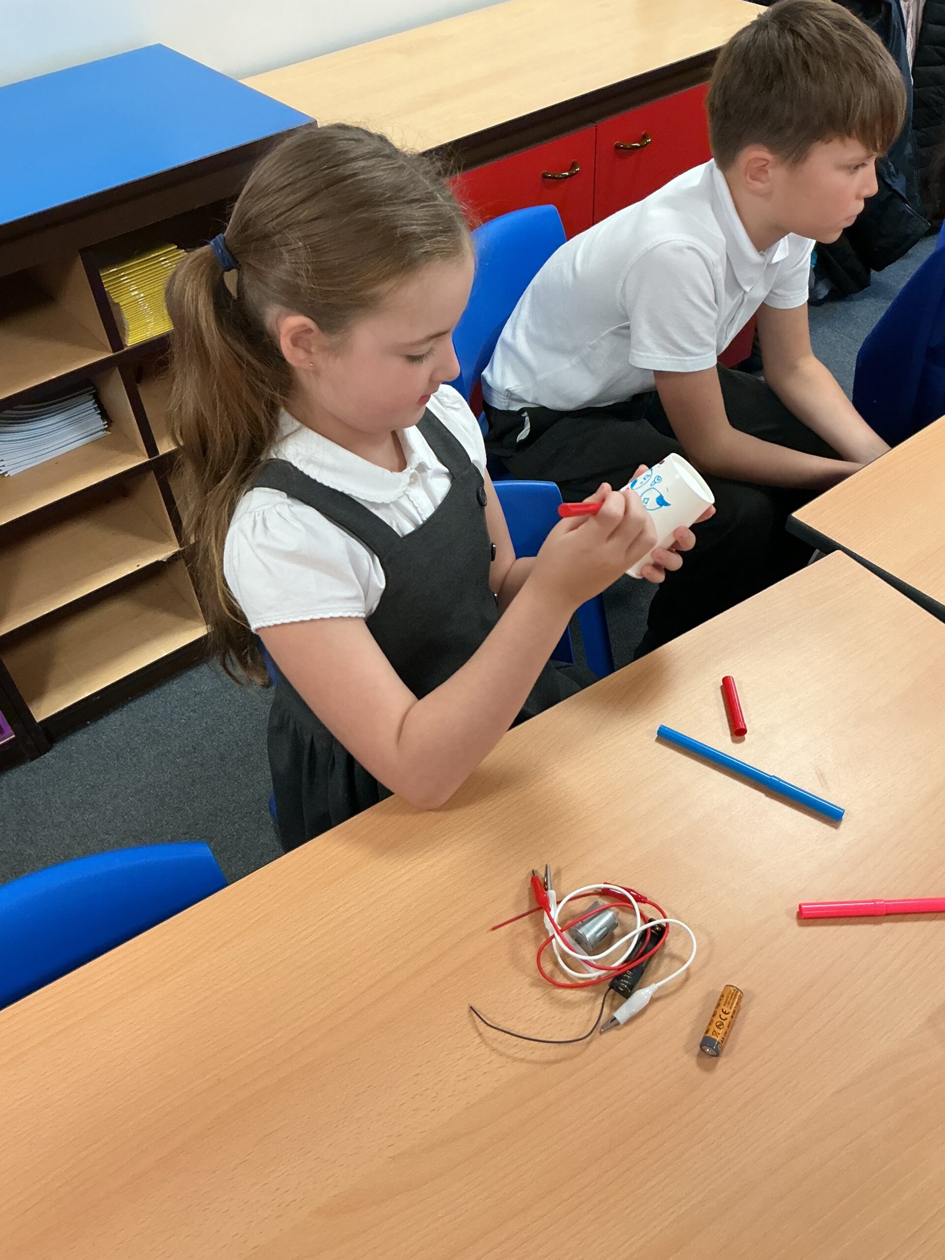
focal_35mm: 29
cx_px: 472
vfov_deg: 61.7
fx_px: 1056
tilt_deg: -46.1
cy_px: 630
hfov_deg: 48.2
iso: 125
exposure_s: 1/60
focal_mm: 3
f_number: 1.8
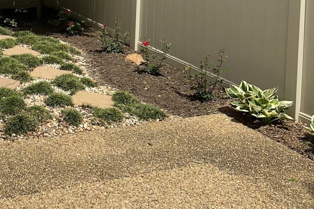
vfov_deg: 21.3
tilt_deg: -2.2
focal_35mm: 57
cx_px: 52
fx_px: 497
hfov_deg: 33.7
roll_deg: -2.5
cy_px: -71
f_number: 1.78
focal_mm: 6.86
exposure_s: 1/6211
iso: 80
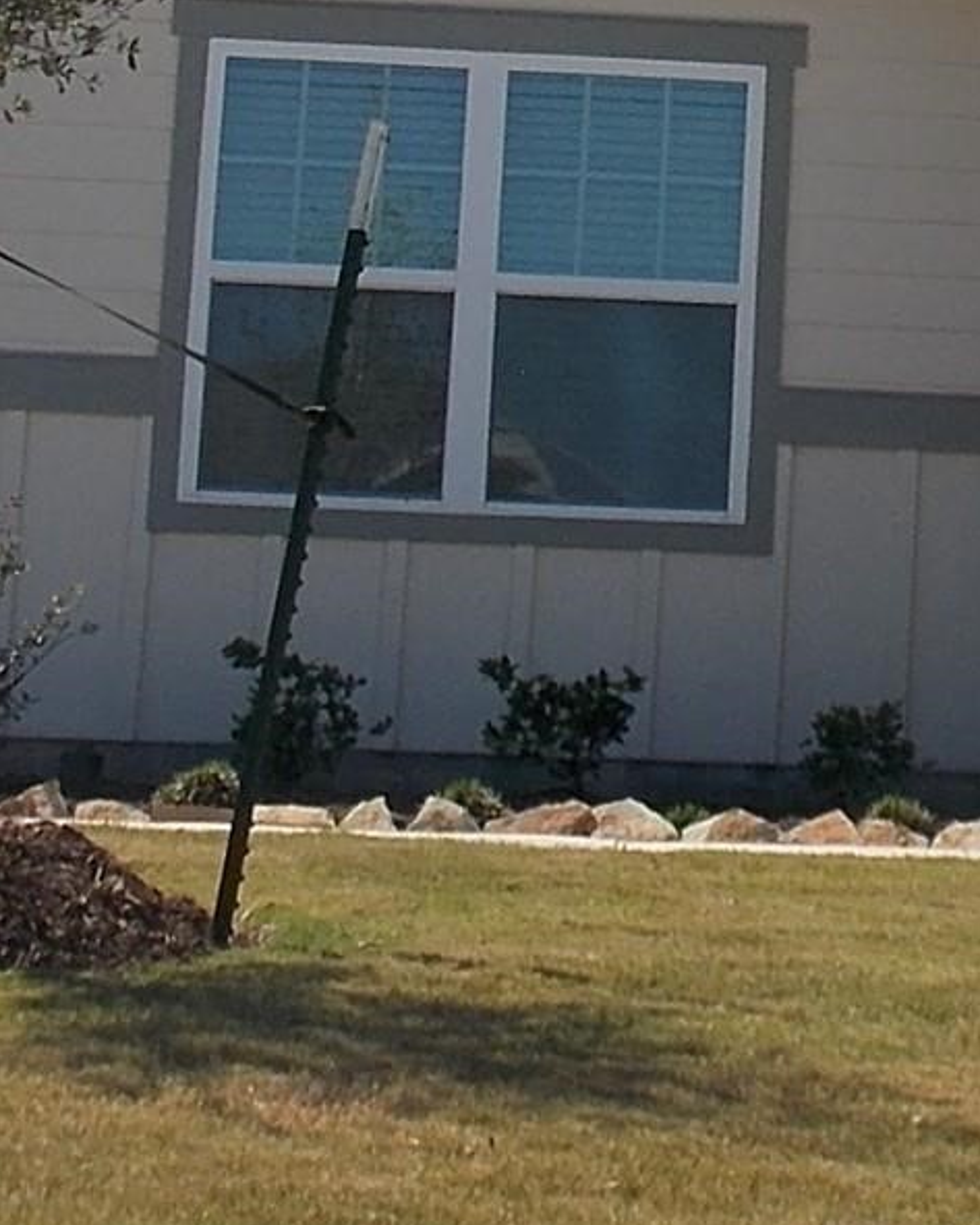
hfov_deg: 13.1
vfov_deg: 16.4
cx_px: 1154
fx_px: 4168
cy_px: -6
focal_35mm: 115
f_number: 3.4
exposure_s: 1/1000
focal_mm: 6.1
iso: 80
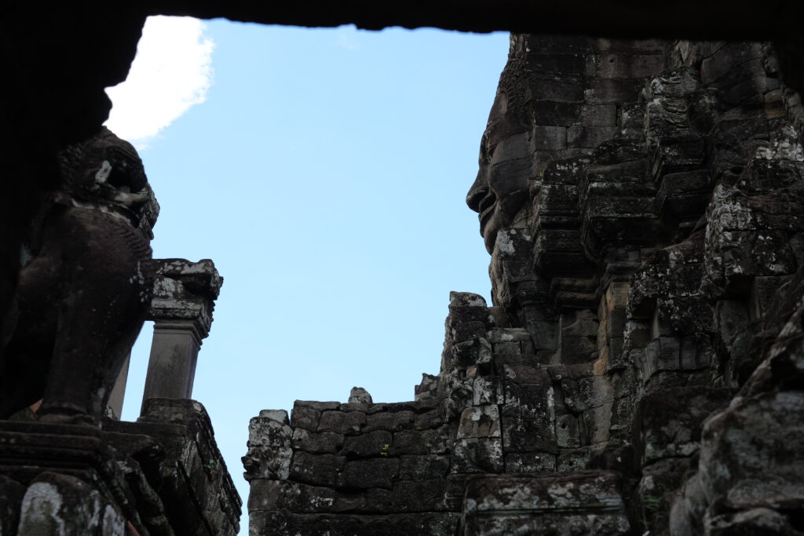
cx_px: 402
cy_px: 268
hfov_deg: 38.9
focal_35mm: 51
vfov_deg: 26.5
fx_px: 1139
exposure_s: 1/125
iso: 100
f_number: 5.6
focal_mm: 51
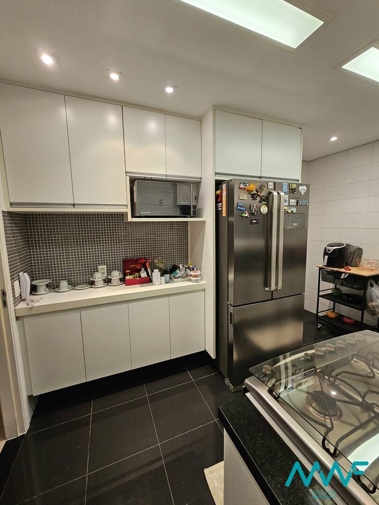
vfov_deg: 106.2
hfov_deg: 89.9
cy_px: 252
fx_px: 190
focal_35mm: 13
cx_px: 190
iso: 250
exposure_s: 1/60
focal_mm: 2.2
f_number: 2.2
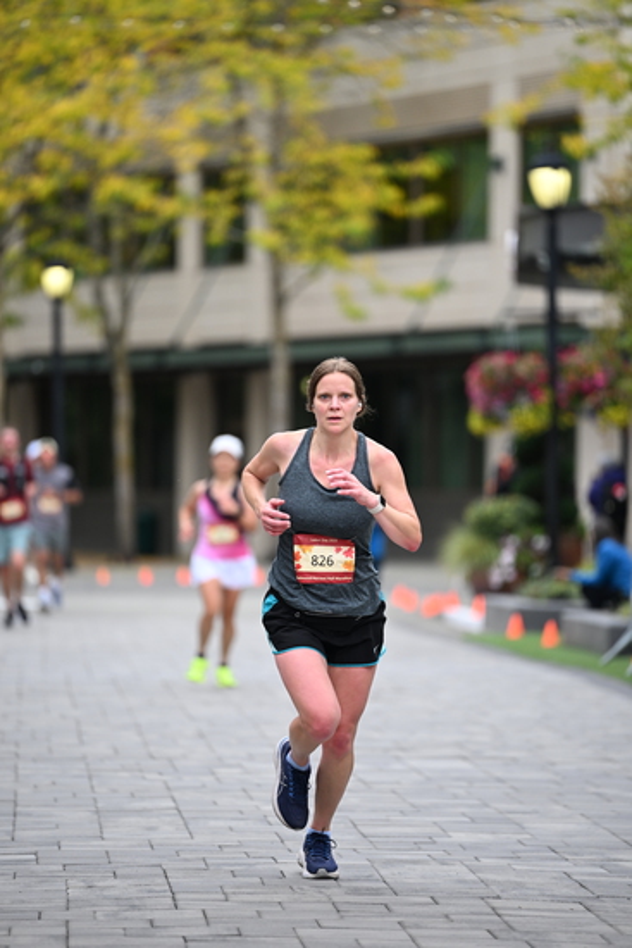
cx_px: 316
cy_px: 474
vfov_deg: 10.3
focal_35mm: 200
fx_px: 5263
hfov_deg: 6.9
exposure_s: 1/2000
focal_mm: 200
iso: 640
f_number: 2.8
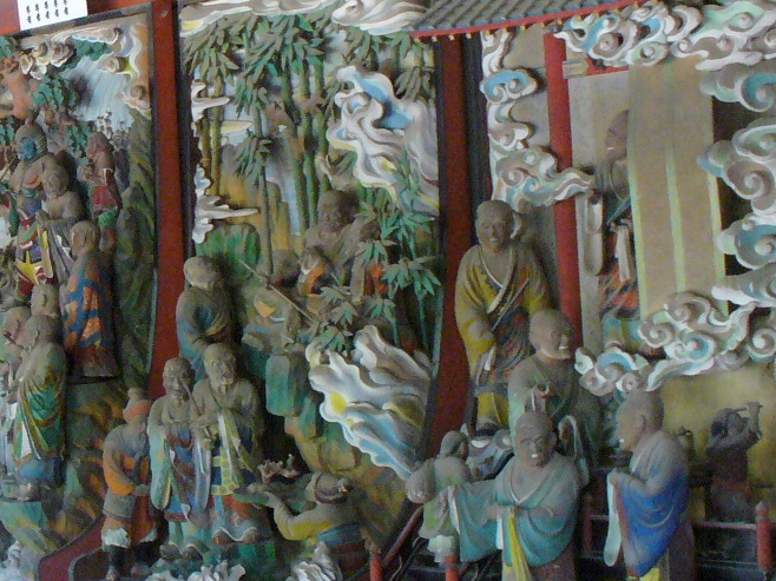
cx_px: 11
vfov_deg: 16.4
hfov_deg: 21.1
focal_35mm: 90
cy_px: 209
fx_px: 2017
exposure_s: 1/80
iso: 400
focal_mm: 6.1
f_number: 2.8
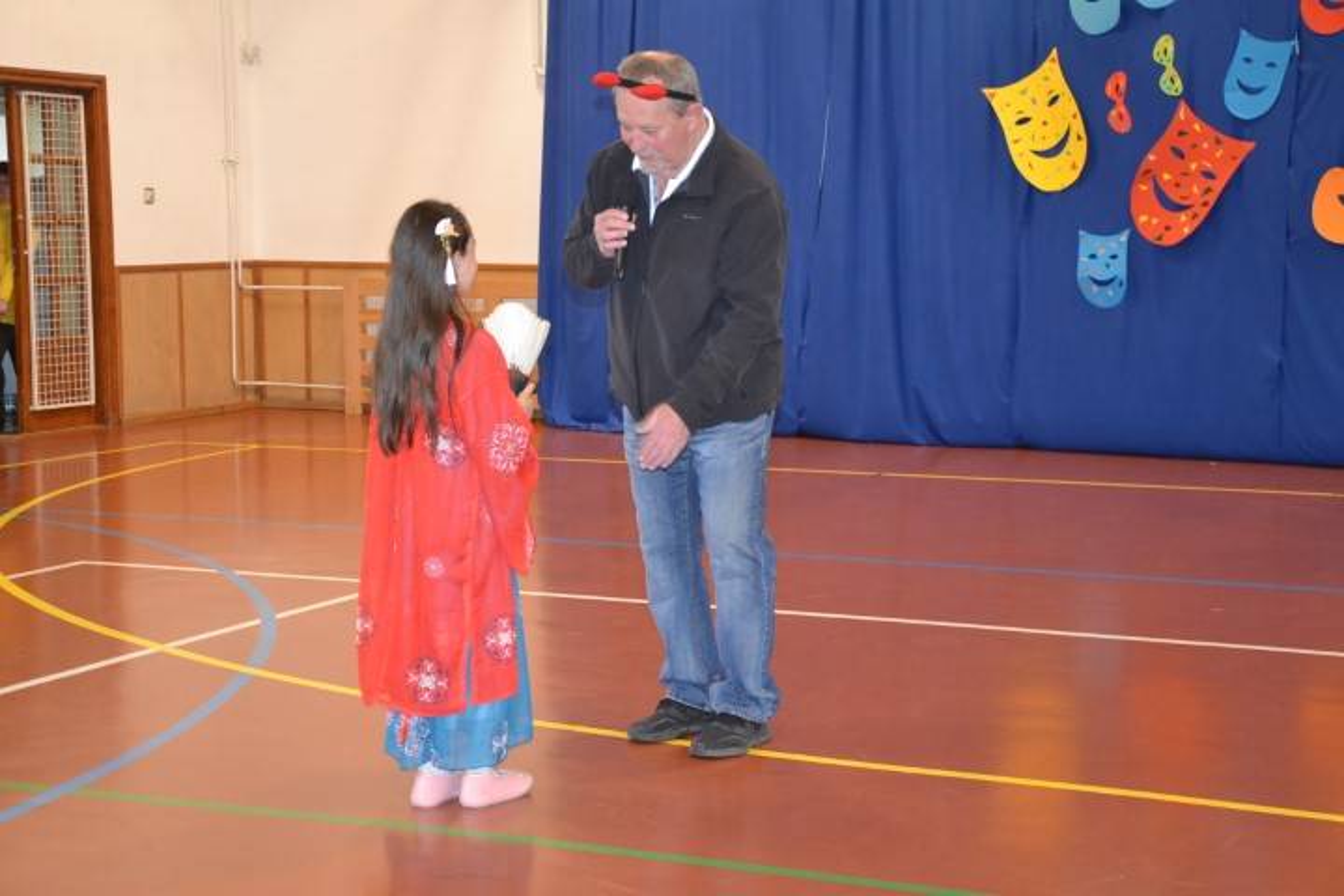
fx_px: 2352
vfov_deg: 21.6
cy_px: 448
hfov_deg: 31.9
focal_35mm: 63
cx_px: 672
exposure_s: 1/60
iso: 1800
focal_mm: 42
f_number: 4.8
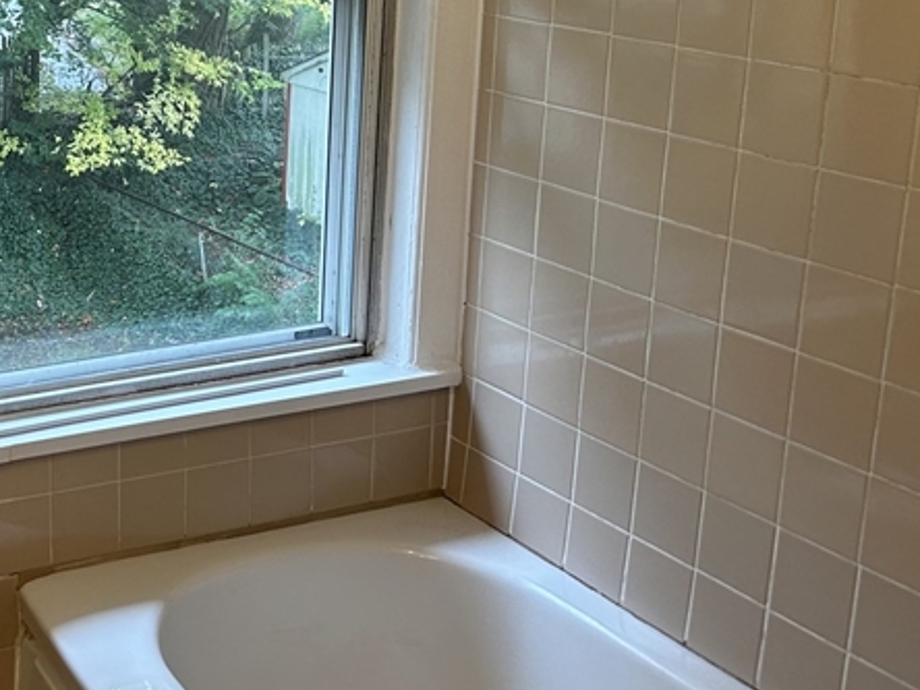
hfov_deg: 29.5
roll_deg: +0.5
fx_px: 1595
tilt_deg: -13.4
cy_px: 162
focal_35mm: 60
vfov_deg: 24.1
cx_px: -50
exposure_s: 1/120
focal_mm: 5.7
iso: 100
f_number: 1.5
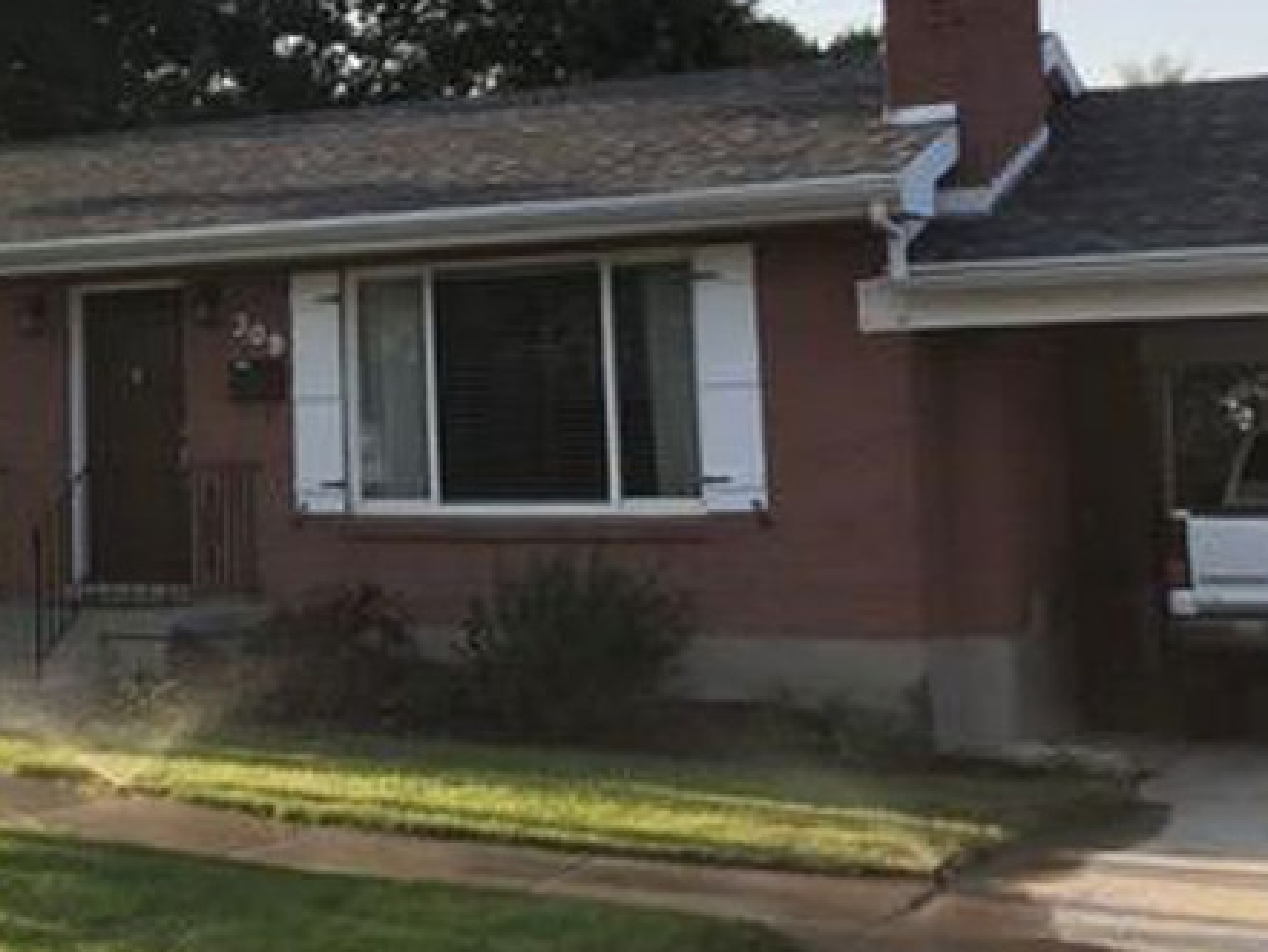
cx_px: 155
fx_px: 2382
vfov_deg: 22.3
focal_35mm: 65
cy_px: 216
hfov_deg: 28.8
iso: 20
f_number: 1.8
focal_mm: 3.99
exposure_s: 1/923
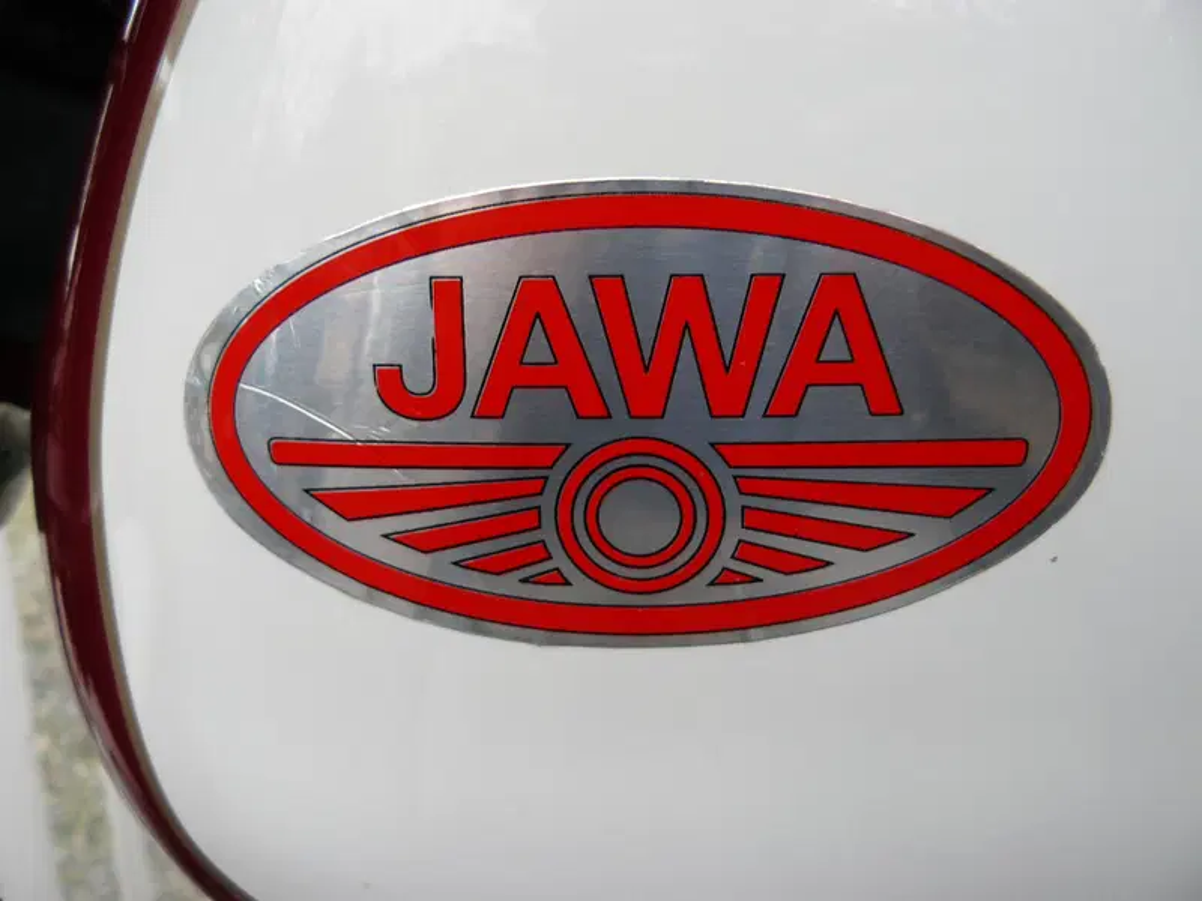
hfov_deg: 51.4
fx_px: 1250
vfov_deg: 39.7
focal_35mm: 36
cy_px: 450
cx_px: 601
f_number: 2.8
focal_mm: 6
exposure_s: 1/30
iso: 100
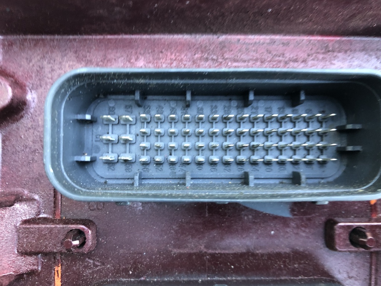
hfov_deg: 63.4
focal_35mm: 28
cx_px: 190
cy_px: 143
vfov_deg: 49.7
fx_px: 308
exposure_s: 1/12
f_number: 1.8
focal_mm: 4
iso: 100
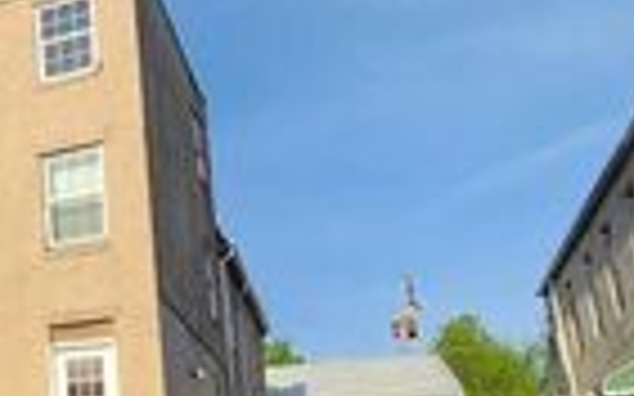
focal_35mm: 49
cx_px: -211
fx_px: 846
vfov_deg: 25.8
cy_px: 322
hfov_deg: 30.9
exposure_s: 1/1290
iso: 50
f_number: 2.2
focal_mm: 2.2
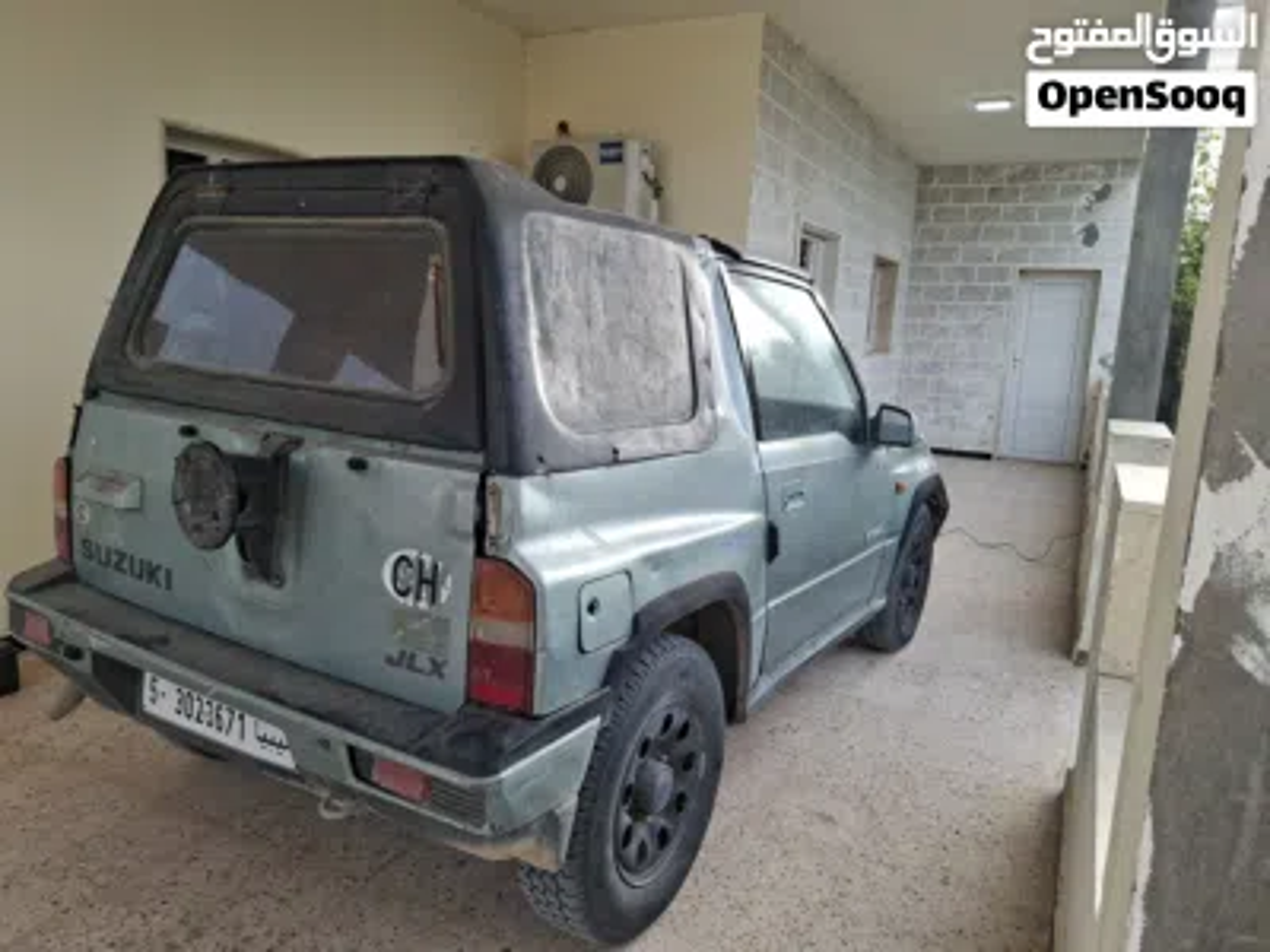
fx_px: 844
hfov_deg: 73.9
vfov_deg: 58.9
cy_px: 476
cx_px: 635
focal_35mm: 23
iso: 50
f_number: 1.8
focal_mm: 5.54
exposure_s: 1/202
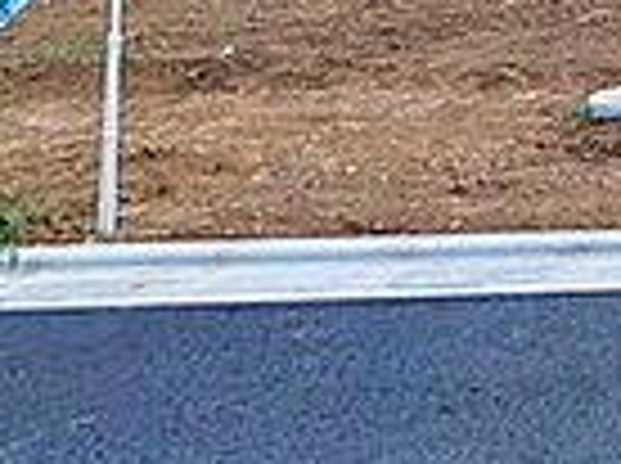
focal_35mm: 61
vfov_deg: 20.8
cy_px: -207
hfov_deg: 24.8
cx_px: 918
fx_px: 1092
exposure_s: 1/2137
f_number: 2.2
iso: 50
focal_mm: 1.83
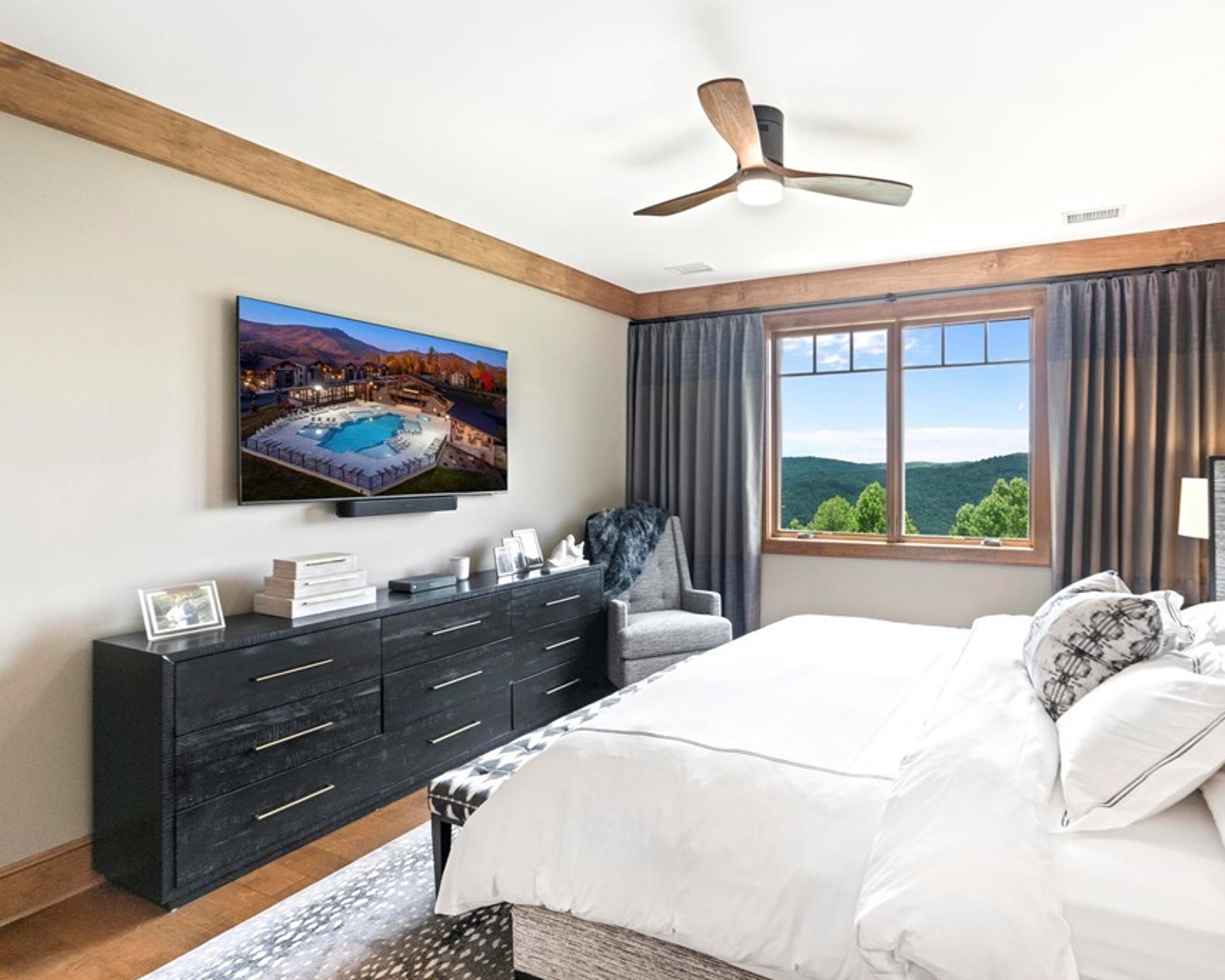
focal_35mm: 19
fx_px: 689
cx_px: 748
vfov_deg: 70.8
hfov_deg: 82.0
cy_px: 466
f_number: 6.3
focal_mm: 16
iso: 6400
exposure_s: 1/60
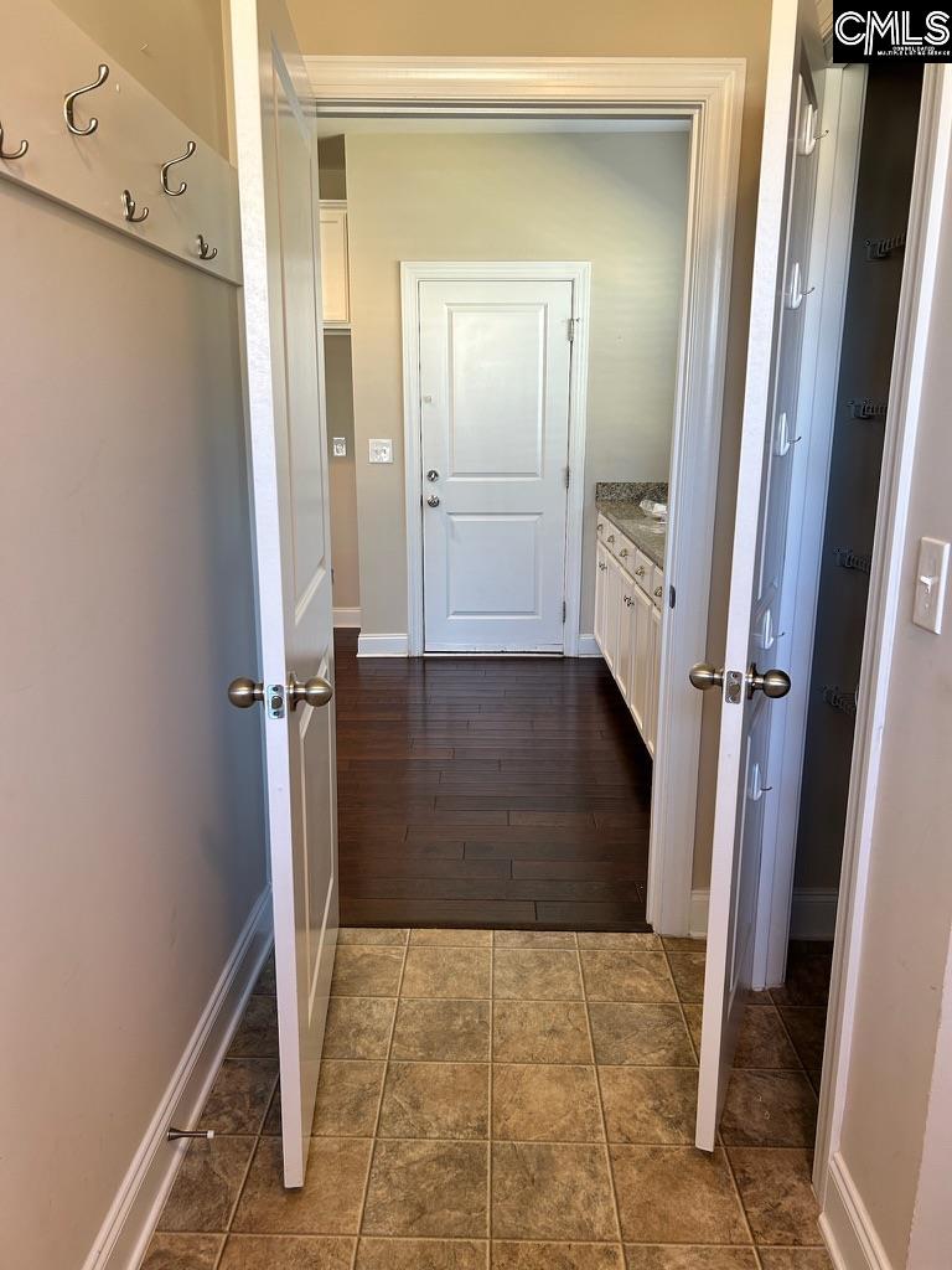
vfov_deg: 67.3
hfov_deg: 53.1
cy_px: 635
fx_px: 953
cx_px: 476
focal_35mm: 26
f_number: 1.5
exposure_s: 1/60
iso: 100
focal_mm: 5.7
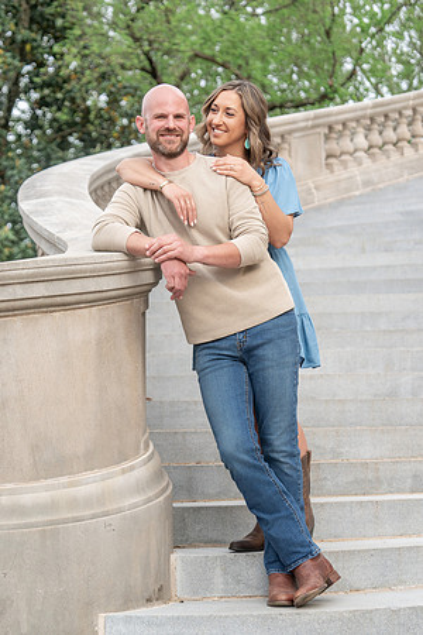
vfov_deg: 28.8
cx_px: 212
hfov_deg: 19.5
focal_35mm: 70
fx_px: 1234
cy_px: 318
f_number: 4
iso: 250
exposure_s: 1/200
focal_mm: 70
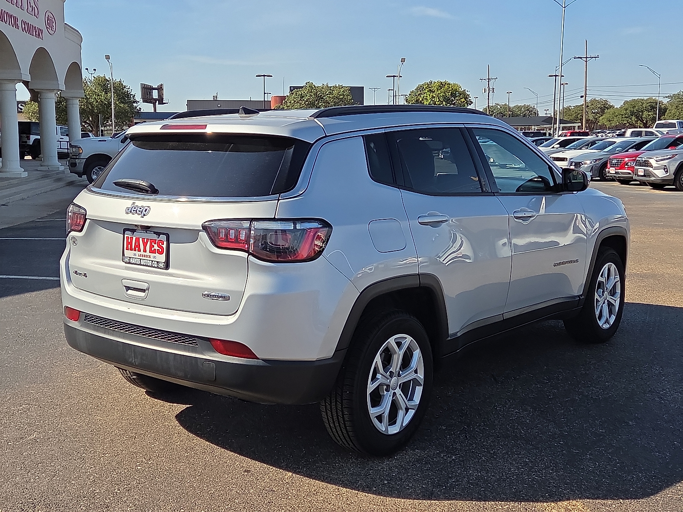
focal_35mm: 42
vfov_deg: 34.3
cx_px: 342
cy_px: 256
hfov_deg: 44.8
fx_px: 829
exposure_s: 1/2500
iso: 25
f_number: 1.8
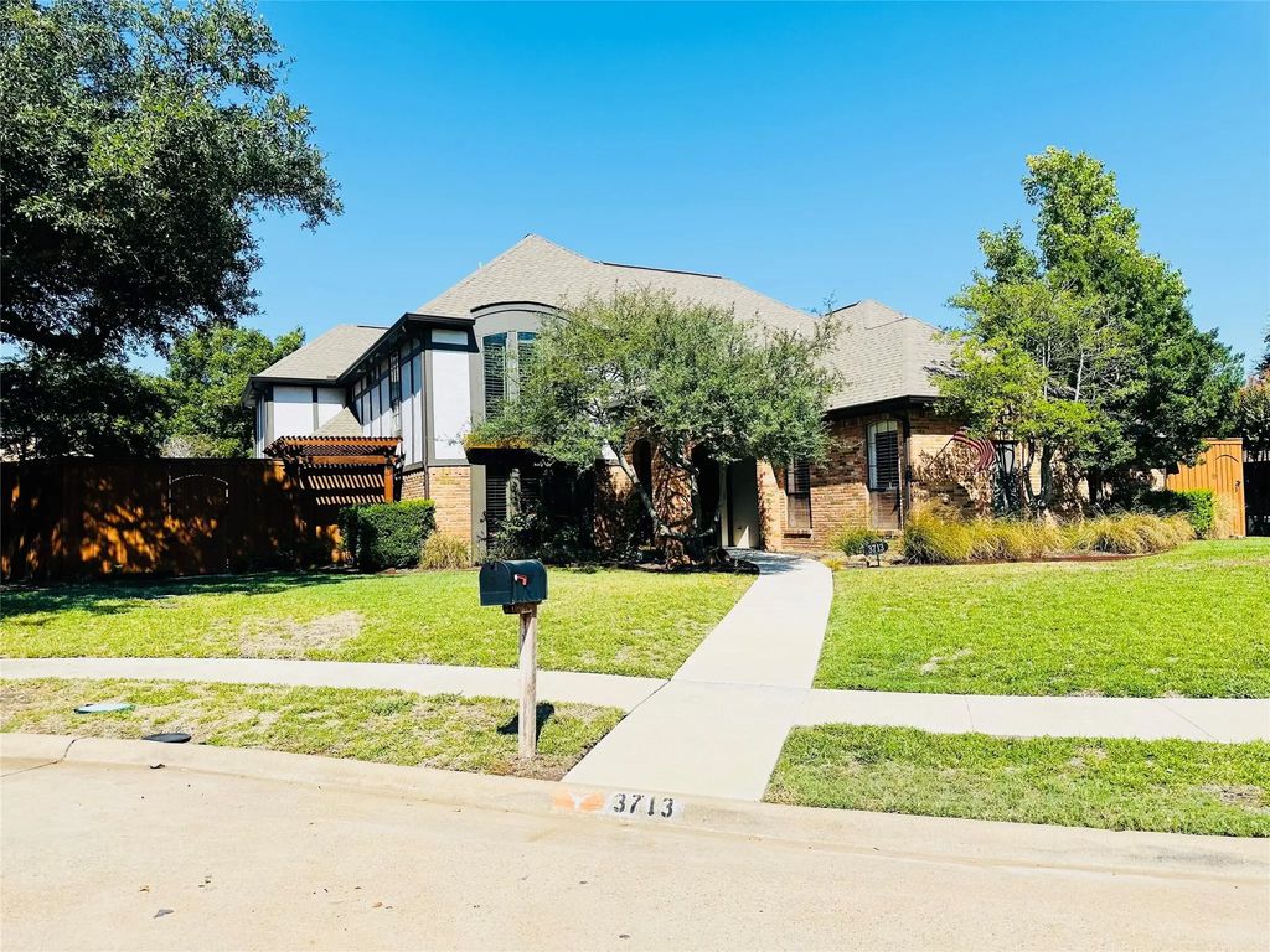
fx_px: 881
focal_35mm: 24
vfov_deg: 56.8
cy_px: 476
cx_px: 635
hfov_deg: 71.6
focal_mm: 6.86
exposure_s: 1/5263
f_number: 1.78
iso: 80
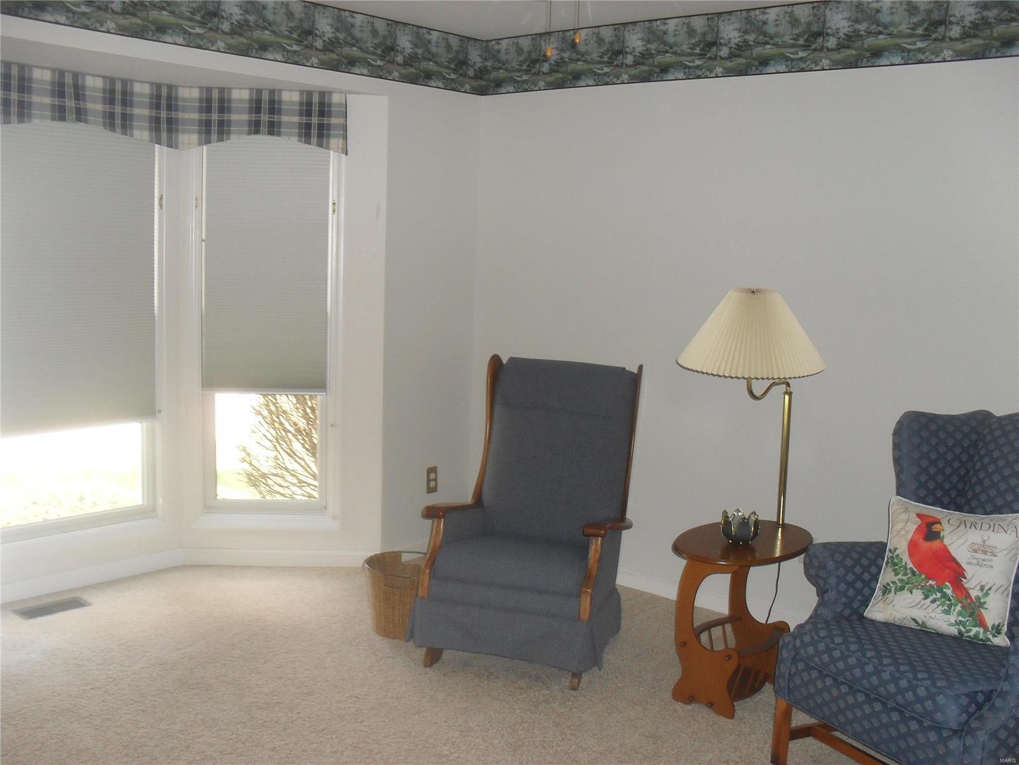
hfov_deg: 52.6
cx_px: 510
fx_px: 1030
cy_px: 382
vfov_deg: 40.7
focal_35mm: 35
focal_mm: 6.3
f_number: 3.2
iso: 200
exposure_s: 1/45
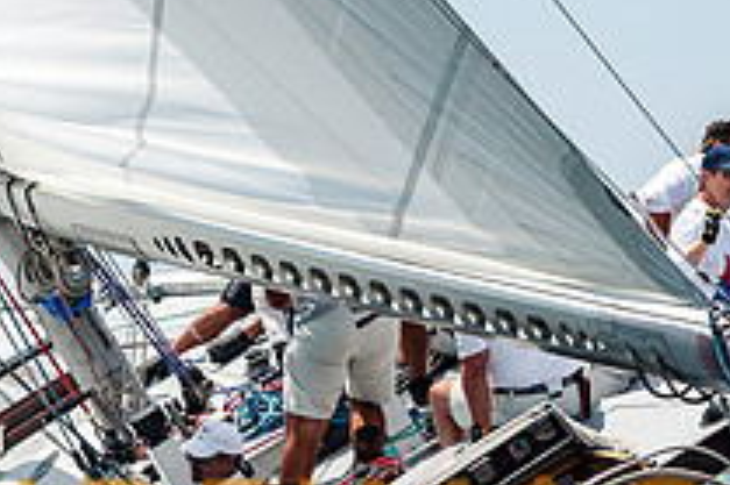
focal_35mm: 510
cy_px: 505
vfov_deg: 2.7
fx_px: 10333
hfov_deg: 4.0
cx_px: 294
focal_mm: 175
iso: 320
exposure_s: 1/3200
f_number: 5
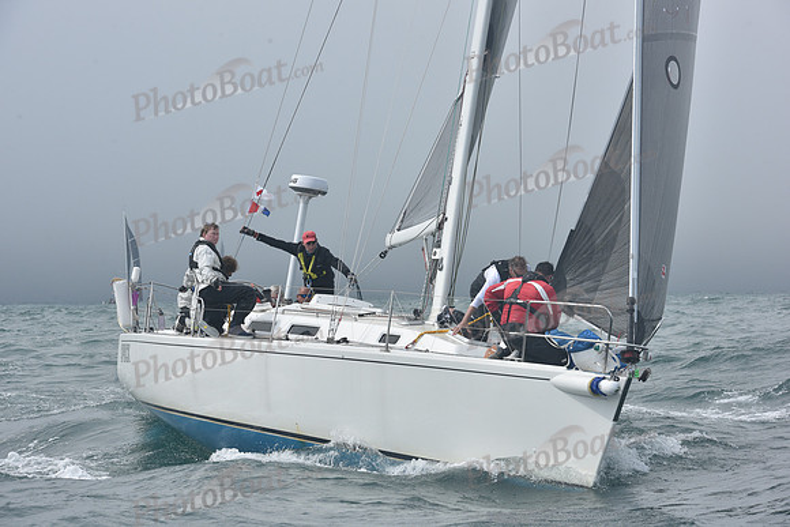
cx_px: 395
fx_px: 2963
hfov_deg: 15.2
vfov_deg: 10.2
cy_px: 264
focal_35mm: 135
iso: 320
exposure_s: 1/800
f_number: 11
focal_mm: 135
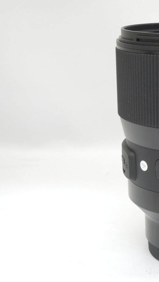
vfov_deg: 29.0
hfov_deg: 15.9
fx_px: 547
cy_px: 141
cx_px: 188
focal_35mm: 73
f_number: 3.7
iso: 400
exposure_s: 1/20
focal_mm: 9
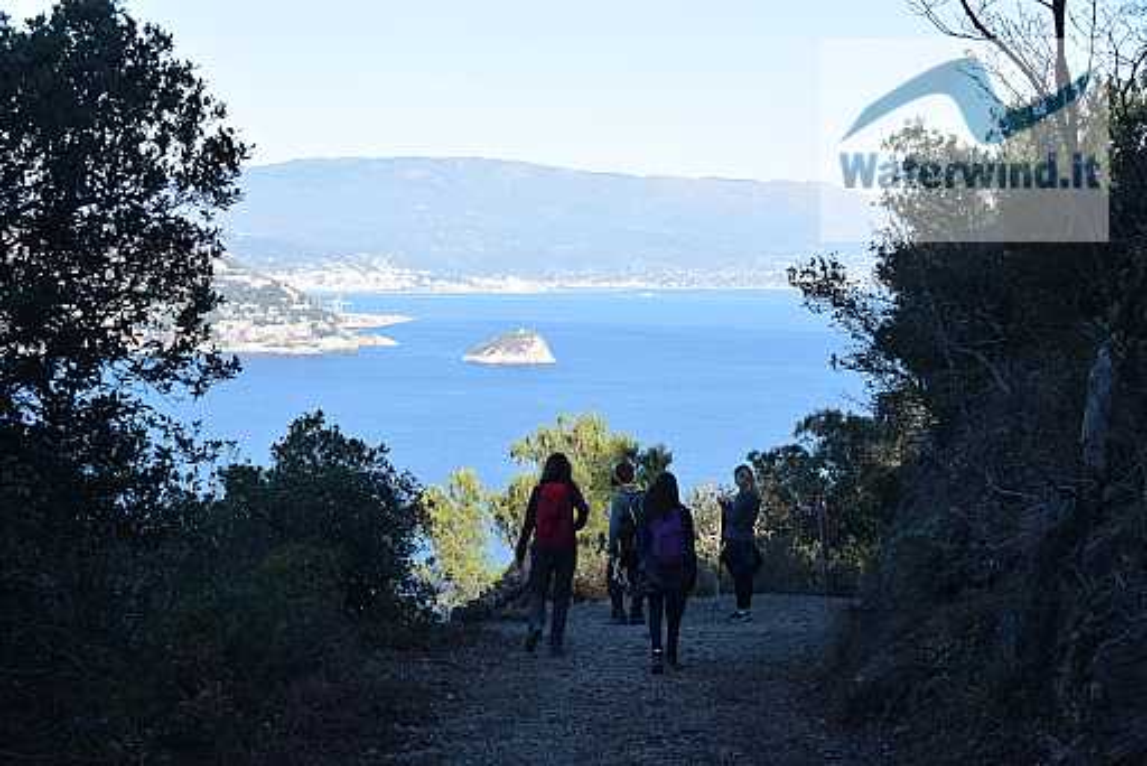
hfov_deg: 24.6
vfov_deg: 16.6
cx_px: 574
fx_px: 2630
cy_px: 383
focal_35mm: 82
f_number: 10
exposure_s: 1/200
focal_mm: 55
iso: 200
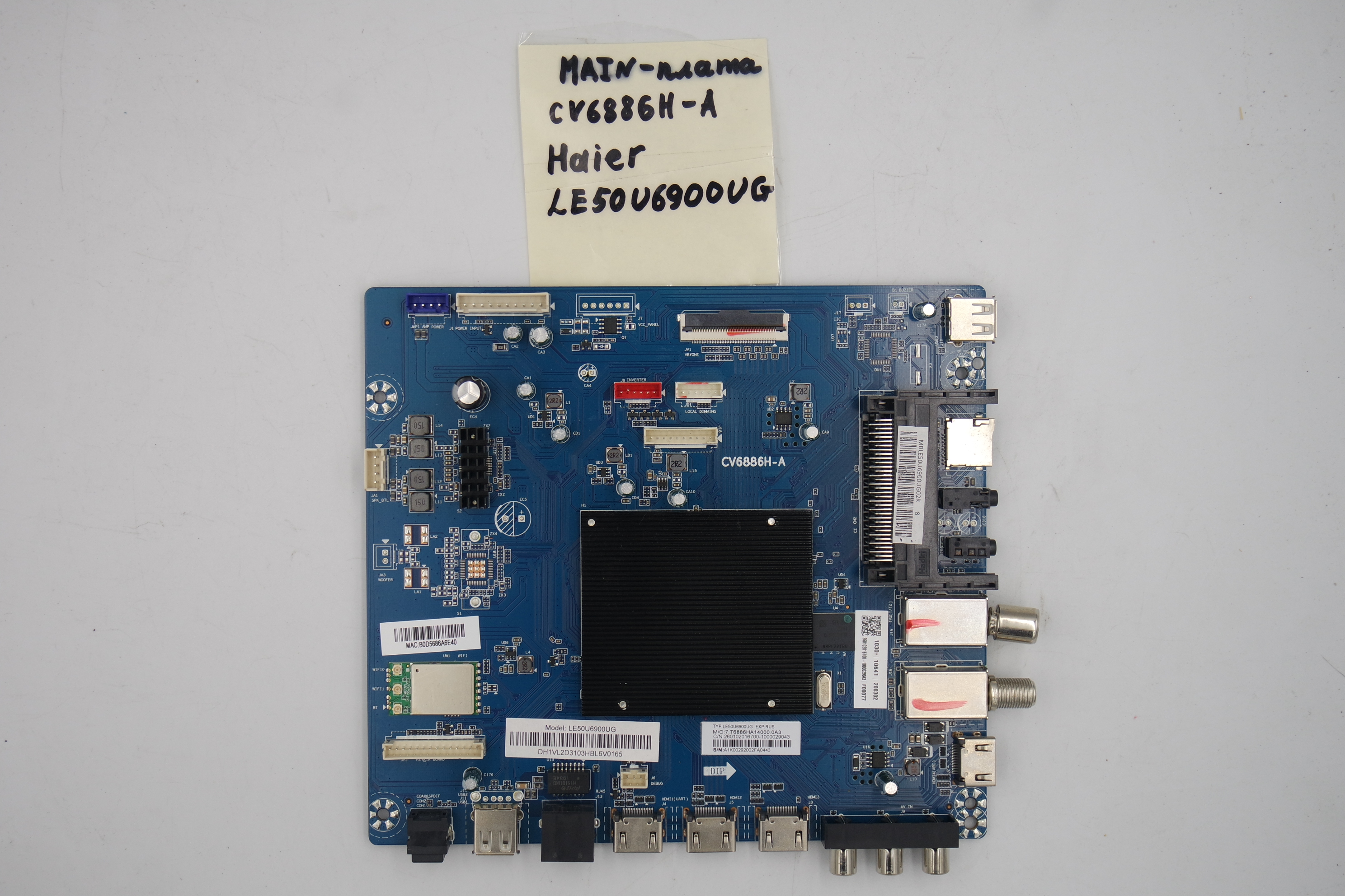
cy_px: 448
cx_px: 672
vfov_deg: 29.9
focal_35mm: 45
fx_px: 1681
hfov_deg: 43.6
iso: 160
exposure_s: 1/100
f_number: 5
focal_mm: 17
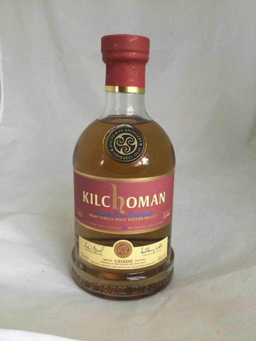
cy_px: 170
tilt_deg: -15.1
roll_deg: +0.2
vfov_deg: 58.4
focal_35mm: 31
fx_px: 306
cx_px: 128
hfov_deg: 45.4
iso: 64
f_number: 2.4
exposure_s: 1/33
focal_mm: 3.3
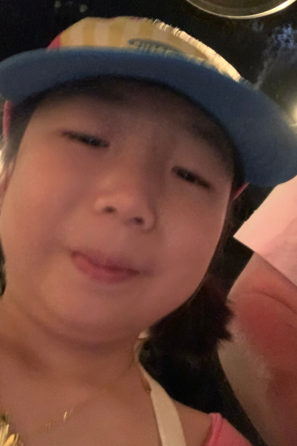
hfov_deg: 38.9
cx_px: 152
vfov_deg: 55.8
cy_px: 219
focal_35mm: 34
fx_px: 421
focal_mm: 2.87
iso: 1250
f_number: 2.2
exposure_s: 1/17
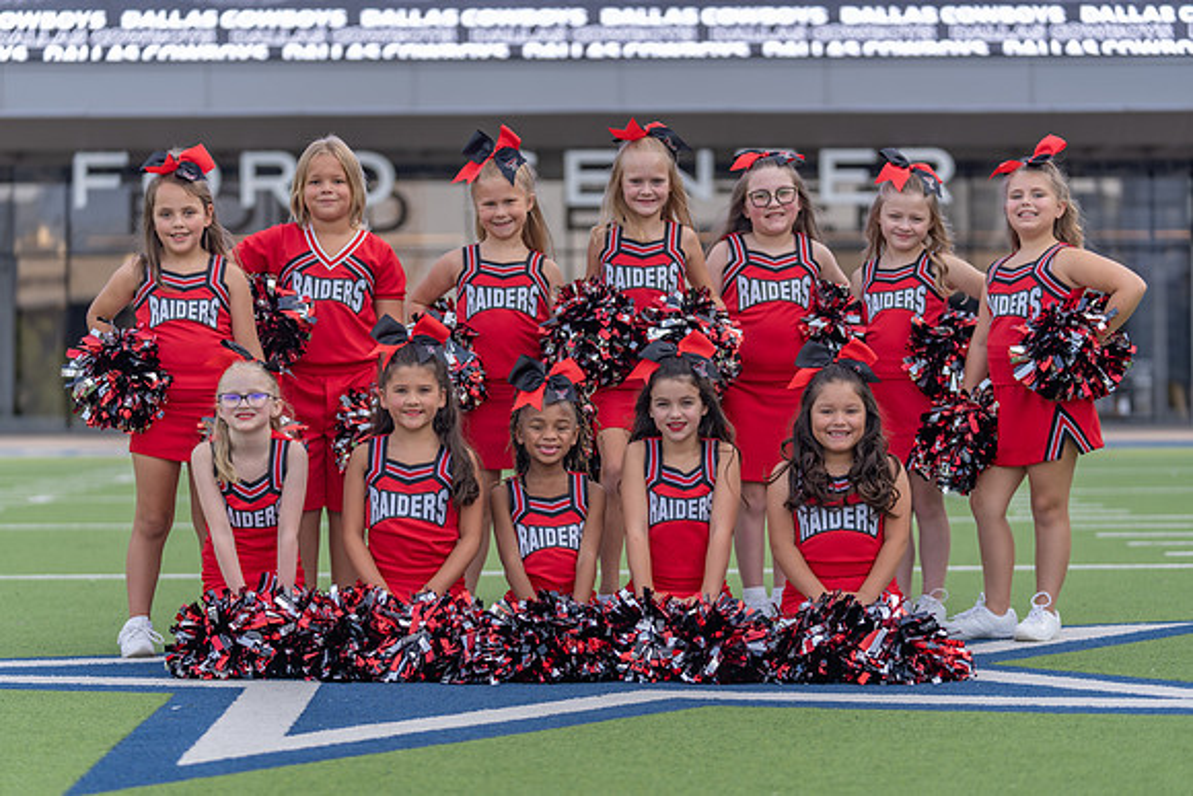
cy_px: 398
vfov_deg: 13.1
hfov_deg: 19.5
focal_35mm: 105
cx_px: 596
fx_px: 3471
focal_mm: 103
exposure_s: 1/320
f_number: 2.8
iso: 100
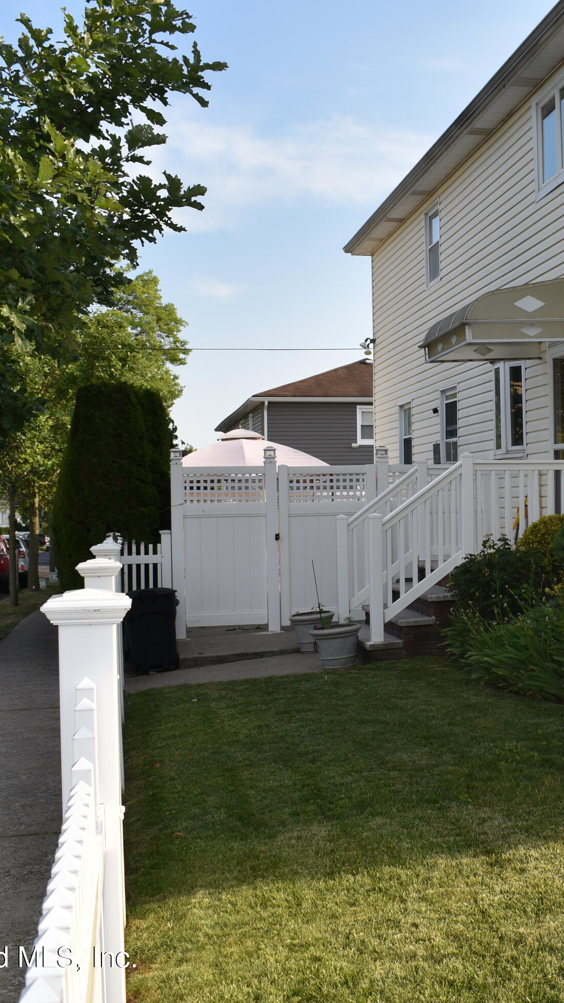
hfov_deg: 24.2
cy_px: 493
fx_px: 1276
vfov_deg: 42.9
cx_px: 513
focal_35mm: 48
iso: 100
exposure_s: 1/200
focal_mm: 20
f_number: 7.1
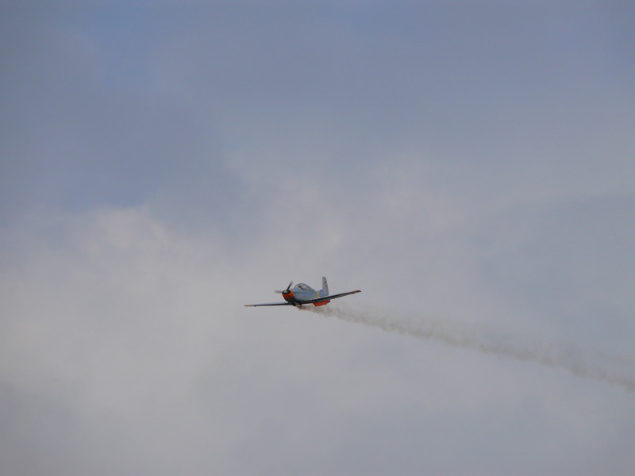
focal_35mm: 420
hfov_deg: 4.7
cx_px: 318
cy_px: 238
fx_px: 7705
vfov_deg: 3.5
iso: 100
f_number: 5.6
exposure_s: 1/1000
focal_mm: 88.8
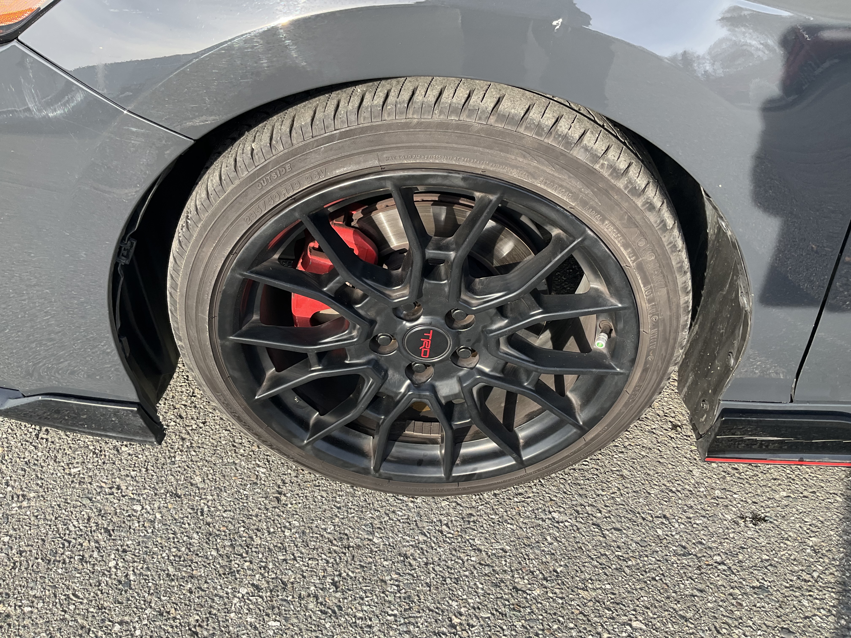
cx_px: 426
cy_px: 319
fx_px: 713
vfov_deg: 48.2
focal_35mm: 29
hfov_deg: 61.7
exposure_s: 1/268
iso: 25
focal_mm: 3
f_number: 1.8
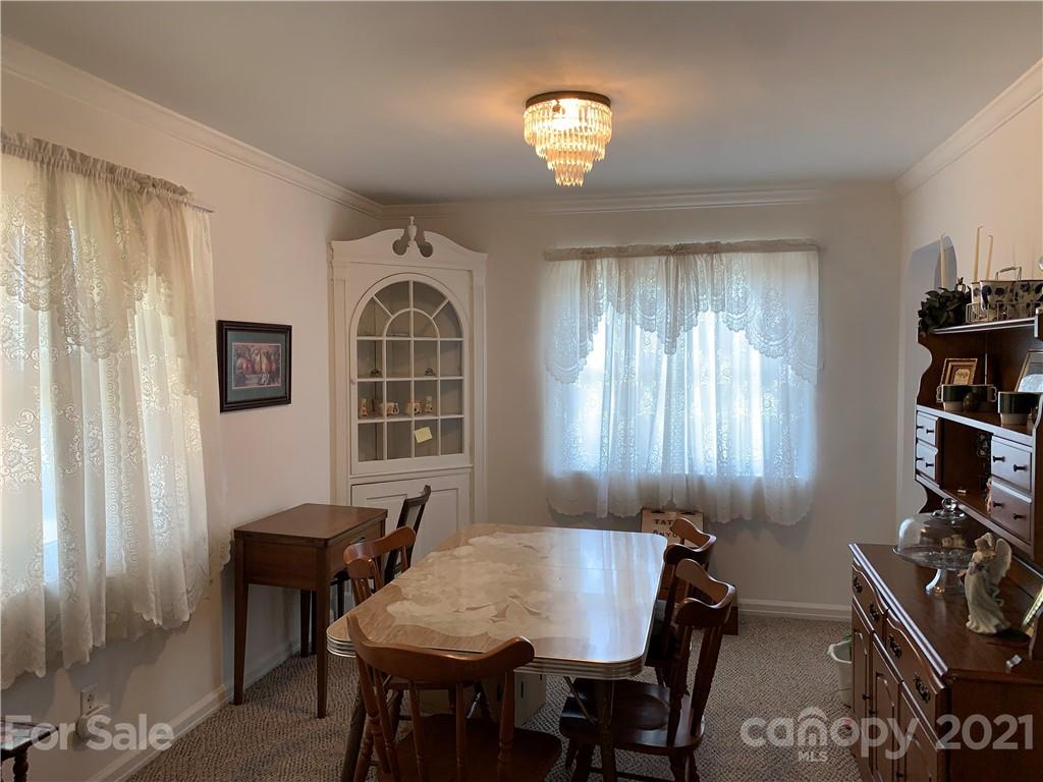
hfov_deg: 67.3
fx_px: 783
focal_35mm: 26
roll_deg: +0.6
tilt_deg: -4.2
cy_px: 391
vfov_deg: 53.1
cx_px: 522
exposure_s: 1/60
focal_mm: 4.25
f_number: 1.8
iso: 64
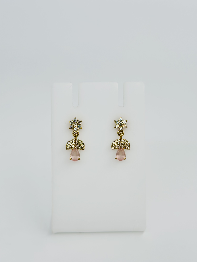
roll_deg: -1.2
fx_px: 364
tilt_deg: -21.9
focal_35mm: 48
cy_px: 131
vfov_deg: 39.7
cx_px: 98
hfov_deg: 30.3
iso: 80
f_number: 1.78
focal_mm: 6.86
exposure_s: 1/1171
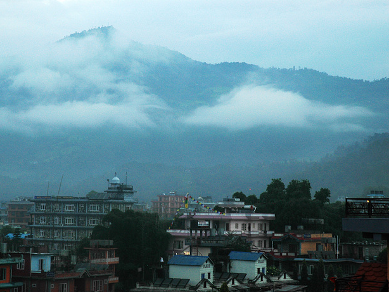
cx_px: 169
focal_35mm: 92
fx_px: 1033
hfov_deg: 21.3
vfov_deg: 16.1
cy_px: 147
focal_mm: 56
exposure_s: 1/6
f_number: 16
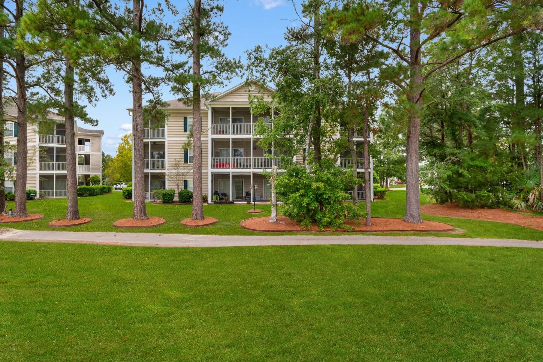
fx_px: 287
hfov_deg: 86.8
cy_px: 172
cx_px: 253
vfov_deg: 64.5
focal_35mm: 19
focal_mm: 11.5
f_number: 5.6
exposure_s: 1/125
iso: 100
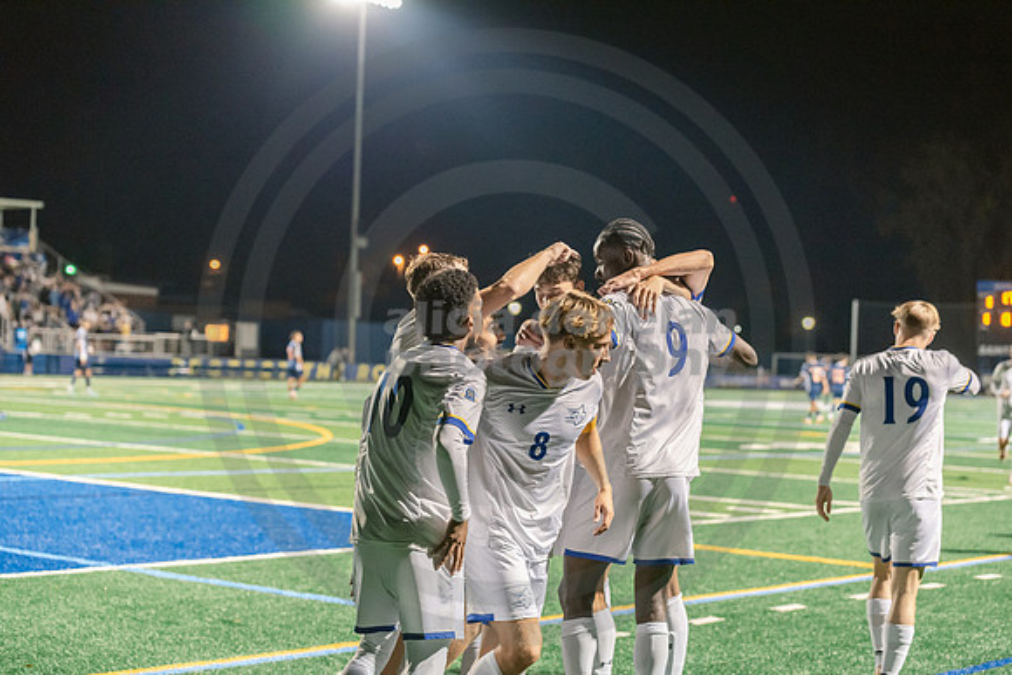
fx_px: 1968
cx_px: 506
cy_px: 338
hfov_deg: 28.8
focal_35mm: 70
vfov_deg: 19.5
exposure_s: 1/250
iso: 2500
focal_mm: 70
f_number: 3.2
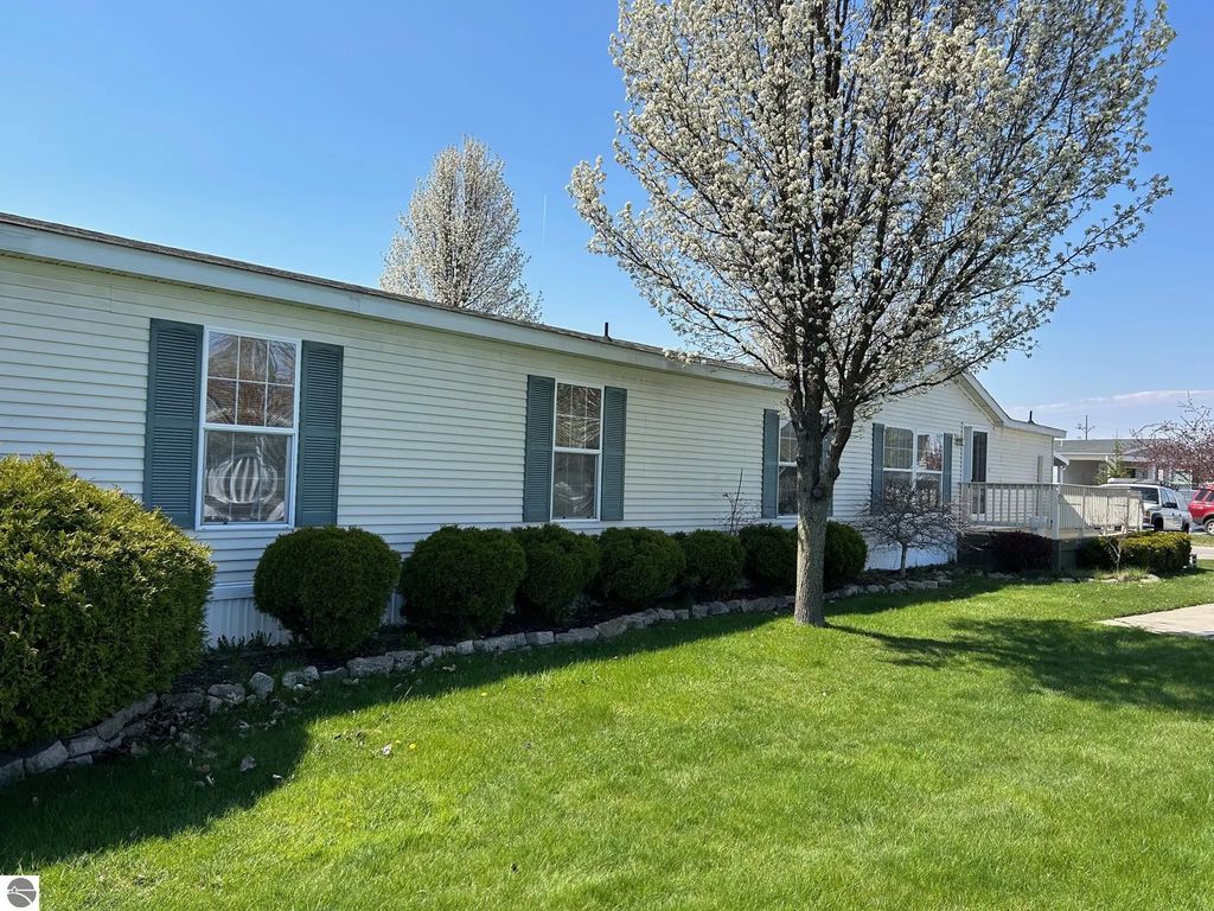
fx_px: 912
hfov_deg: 67.3
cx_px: 607
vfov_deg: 53.1
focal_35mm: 26
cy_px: 456
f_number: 1.5
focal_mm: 5.7
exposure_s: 1/2695
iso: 50
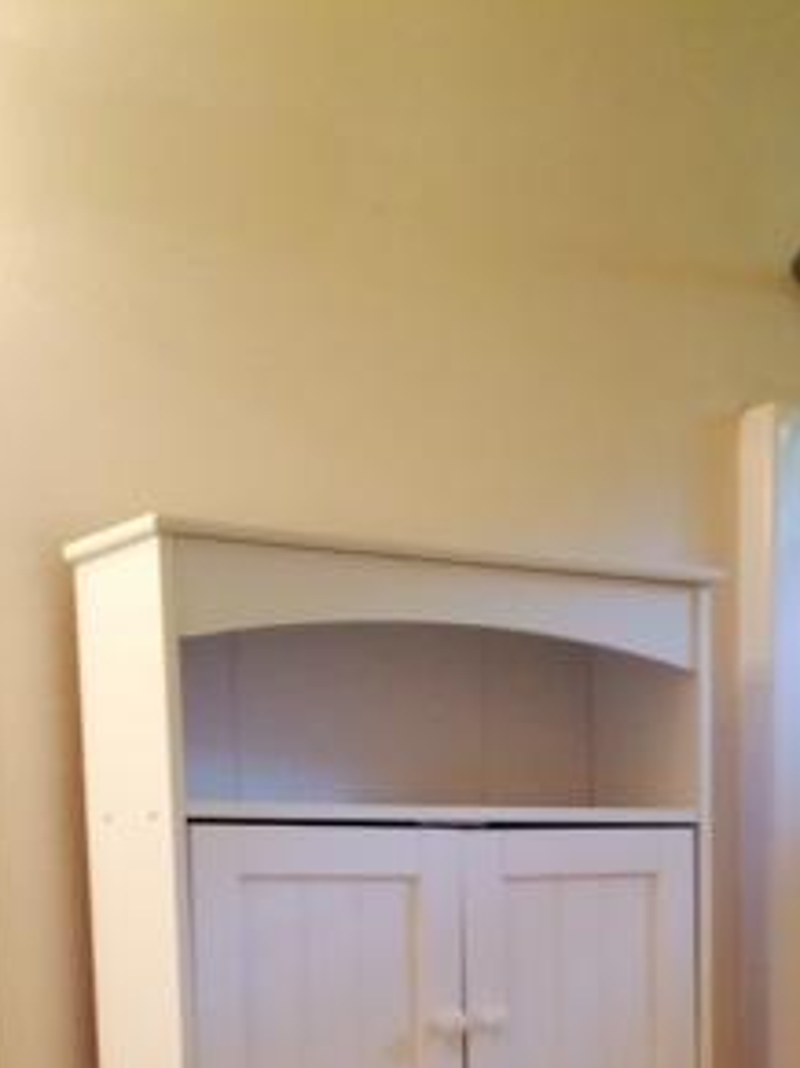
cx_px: 569
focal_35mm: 66
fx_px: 2035
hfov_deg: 22.1
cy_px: 1163
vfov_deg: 27.1
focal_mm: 4.12
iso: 80
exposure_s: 1/33
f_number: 2.2
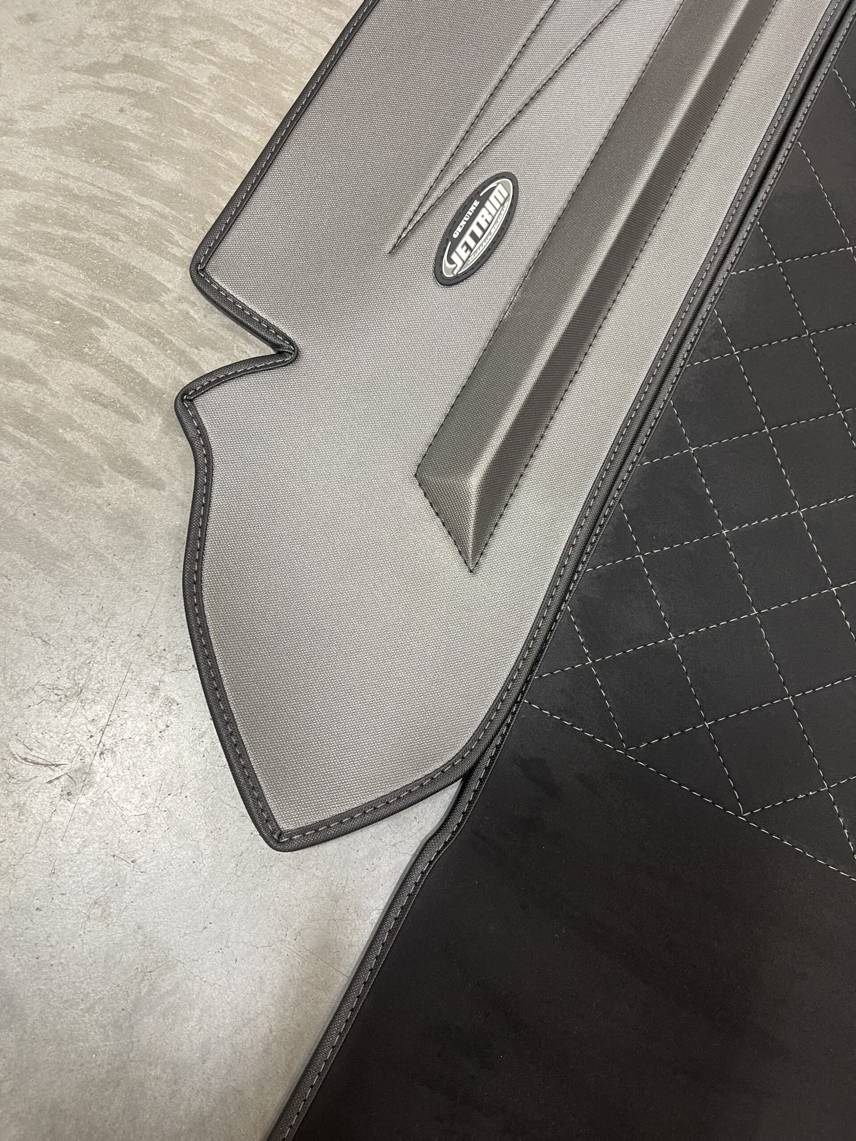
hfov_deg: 53.1
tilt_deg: -75.6
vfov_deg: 67.3
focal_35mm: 26
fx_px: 857
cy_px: 570
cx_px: 428
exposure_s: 1/87
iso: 125
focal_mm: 5.1
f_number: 1.6
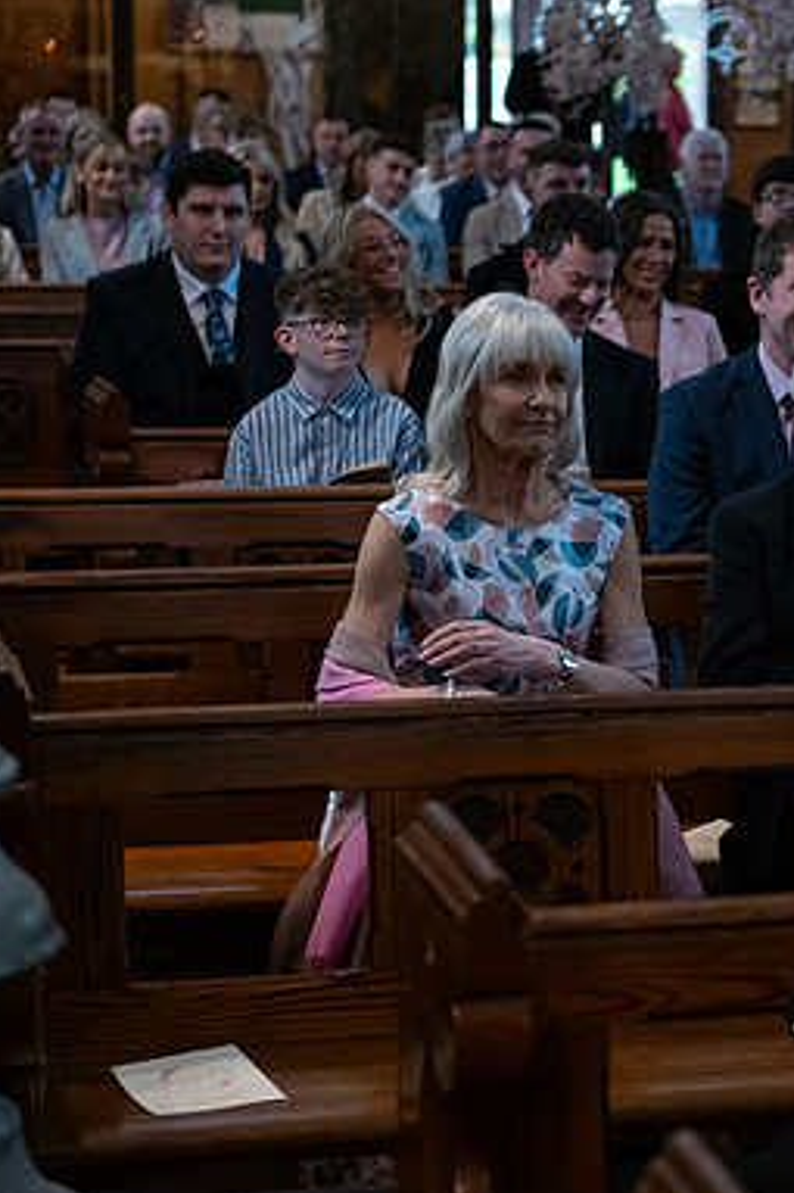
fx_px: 3510
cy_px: 596
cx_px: 878
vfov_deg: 19.3
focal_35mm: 106
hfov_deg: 12.7
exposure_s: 1/160
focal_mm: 70
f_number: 3.5
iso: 1250
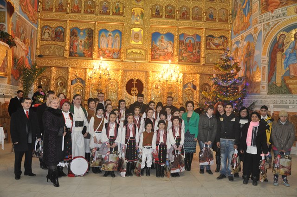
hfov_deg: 59.6
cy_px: 98
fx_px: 260
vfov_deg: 41.6
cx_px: 148
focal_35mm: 32
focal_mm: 21
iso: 800
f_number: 3.8
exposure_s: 1/30
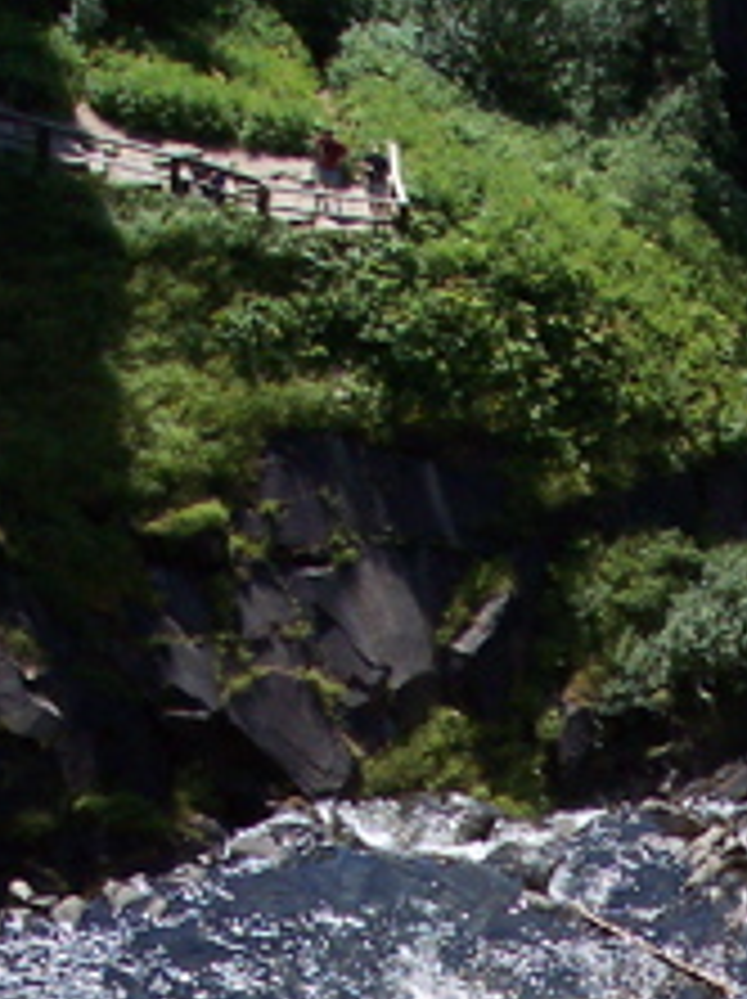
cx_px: 1204
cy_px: 1721
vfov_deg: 13.2
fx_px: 3949
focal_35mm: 137
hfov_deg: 10.4
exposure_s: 1/500
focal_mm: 8
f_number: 4.8
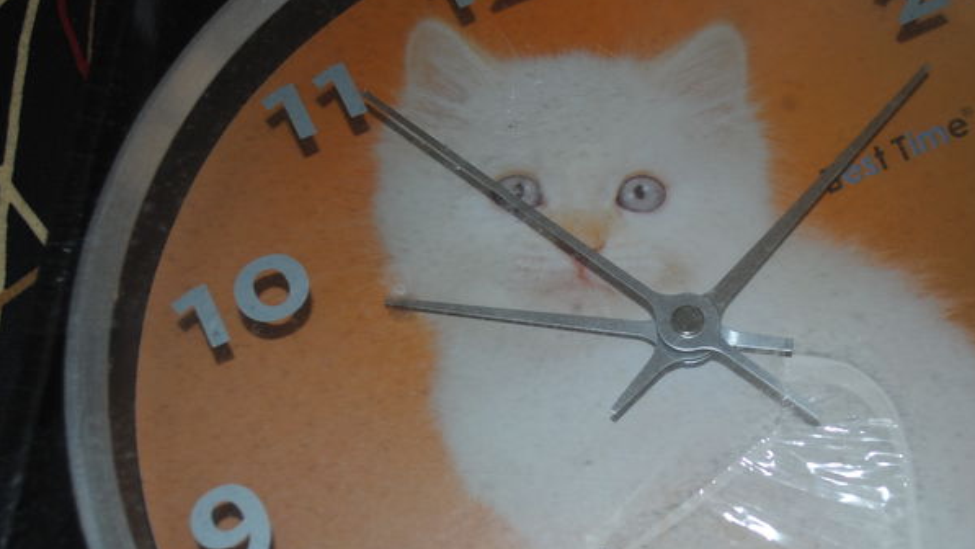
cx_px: 684
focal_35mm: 58
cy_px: 395
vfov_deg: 20.6
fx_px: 1500
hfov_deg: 35.5
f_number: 3.8
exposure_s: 1/60
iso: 160
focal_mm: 22
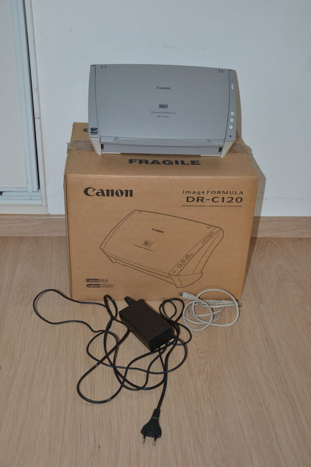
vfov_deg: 43.6
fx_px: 583
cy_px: 234
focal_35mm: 45
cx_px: 156
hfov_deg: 29.9
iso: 800
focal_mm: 30
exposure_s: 1/30
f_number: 4.2
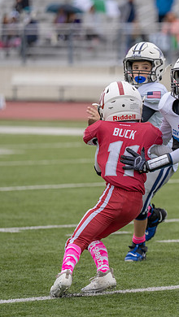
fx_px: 2644
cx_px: 229
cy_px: 165
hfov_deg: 3.9
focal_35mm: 314
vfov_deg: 6.9
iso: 200
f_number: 2.8
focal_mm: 149
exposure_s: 1/1250
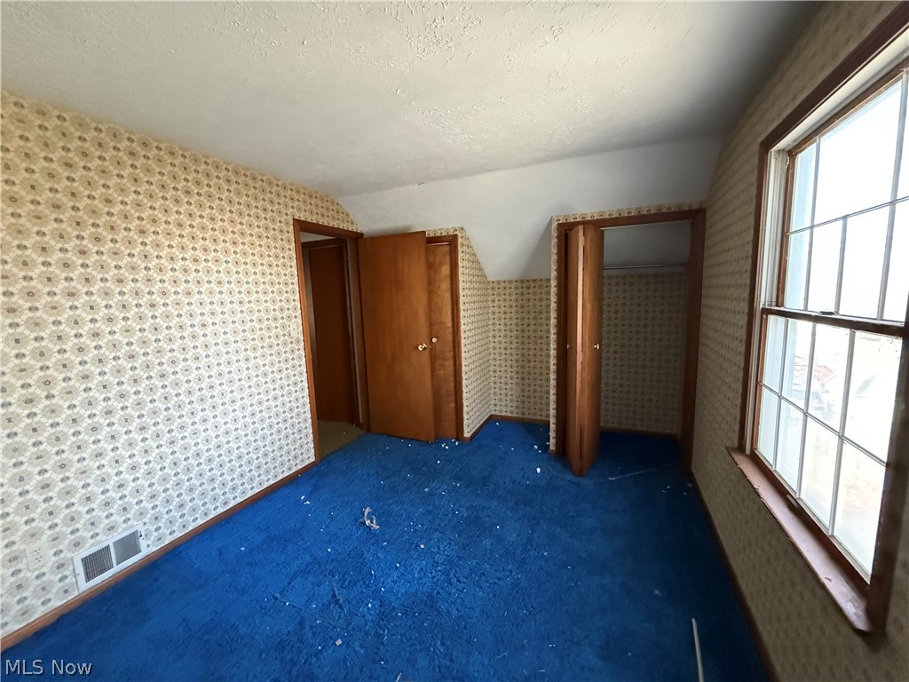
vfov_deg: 85.7
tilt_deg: -7.7
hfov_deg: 102.1
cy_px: 341
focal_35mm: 14
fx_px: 368
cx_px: 454
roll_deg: +1.8
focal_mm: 2.22
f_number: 2.2
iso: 1250
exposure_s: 1/57
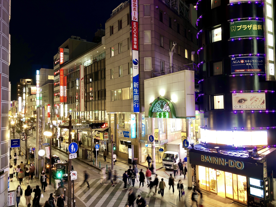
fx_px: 223
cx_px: 138
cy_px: 104
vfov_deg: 49.7
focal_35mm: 28
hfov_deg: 63.4
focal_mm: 3.99
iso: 20
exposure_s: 1/5
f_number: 1.8
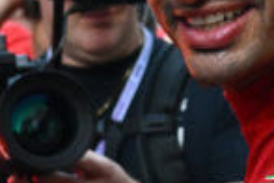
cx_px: 147
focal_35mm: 194
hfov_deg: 10.6
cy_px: 146
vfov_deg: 7.1
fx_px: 1476
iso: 2500
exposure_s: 1/2500
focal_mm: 25.5
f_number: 2.8
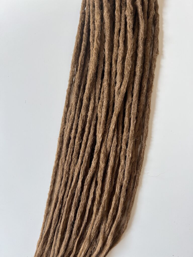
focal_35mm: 26
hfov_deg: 53.1
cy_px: 128
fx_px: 193
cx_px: 96
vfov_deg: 67.3
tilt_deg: -74.5
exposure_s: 1/121
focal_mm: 5.7
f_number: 1.5
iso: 100
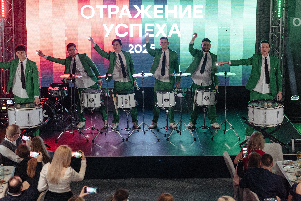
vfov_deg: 13.6
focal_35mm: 101
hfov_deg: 20.2
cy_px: 98
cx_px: 156
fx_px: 844
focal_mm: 96
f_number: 3.5
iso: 2500
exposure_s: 1/160
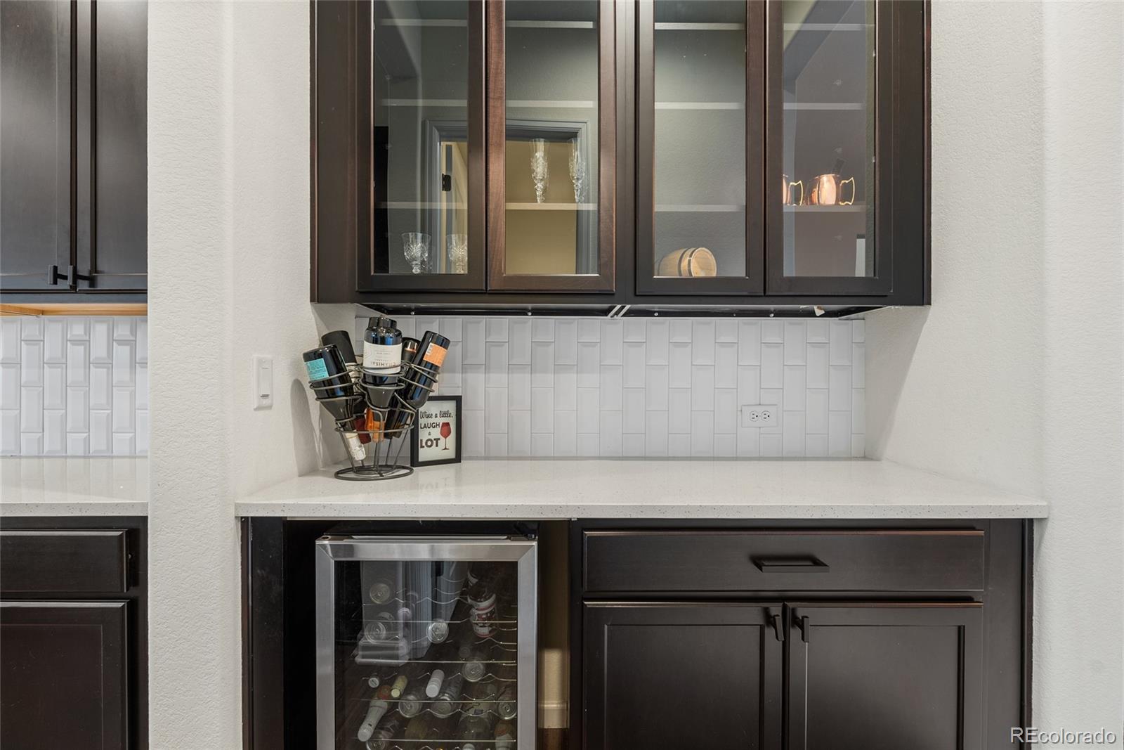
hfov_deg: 96.7
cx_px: 562
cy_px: 375
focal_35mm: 16
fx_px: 500
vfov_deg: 73.8
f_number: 8
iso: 200
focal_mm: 16
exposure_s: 2
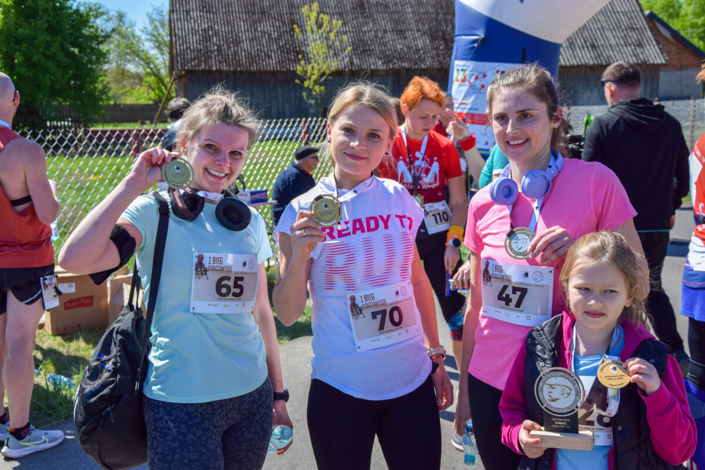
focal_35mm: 52
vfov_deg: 25.8
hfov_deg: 37.9
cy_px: 235
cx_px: 352
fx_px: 1028
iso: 110
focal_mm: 35
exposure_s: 1/500
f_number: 5.6
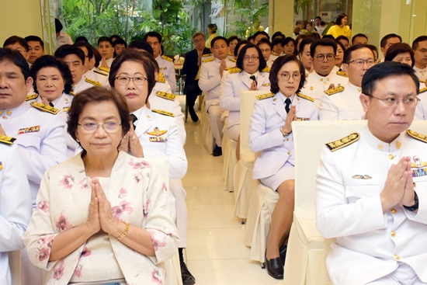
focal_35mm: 52
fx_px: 623
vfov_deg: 25.8
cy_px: 142
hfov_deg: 37.8
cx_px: 214
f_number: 8
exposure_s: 1/60
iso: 1250
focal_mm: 35
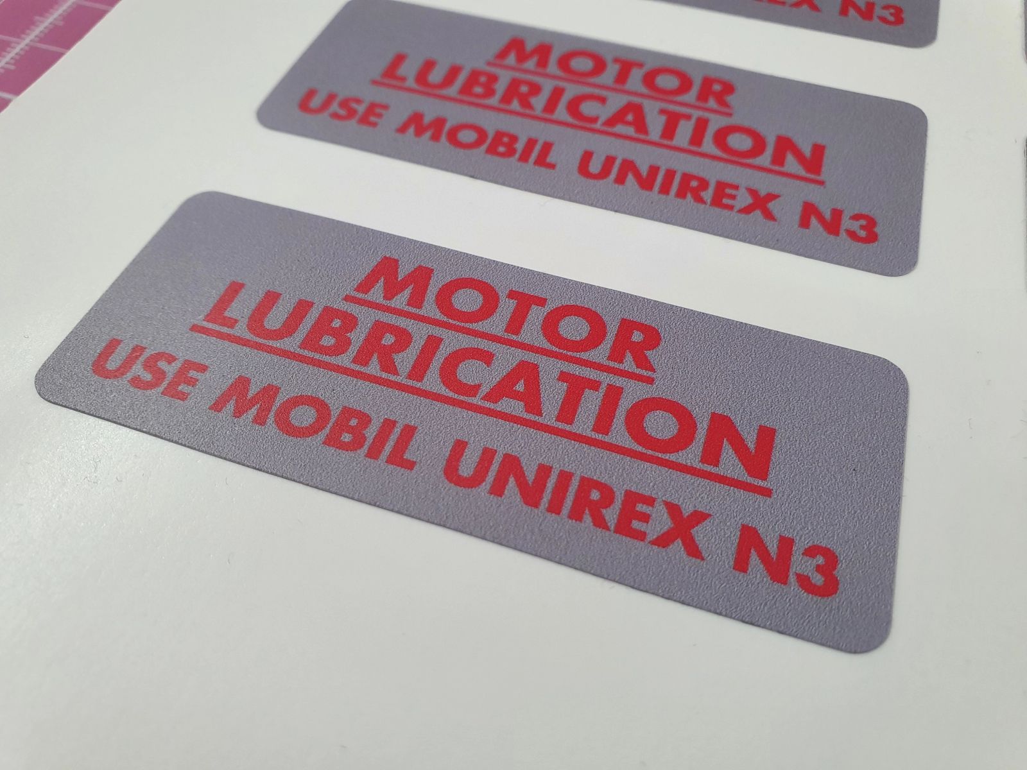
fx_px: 771
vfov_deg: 53.1
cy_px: 385
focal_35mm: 26
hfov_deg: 67.3
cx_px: 514
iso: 250
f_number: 2.4
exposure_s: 1/50
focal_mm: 4.32
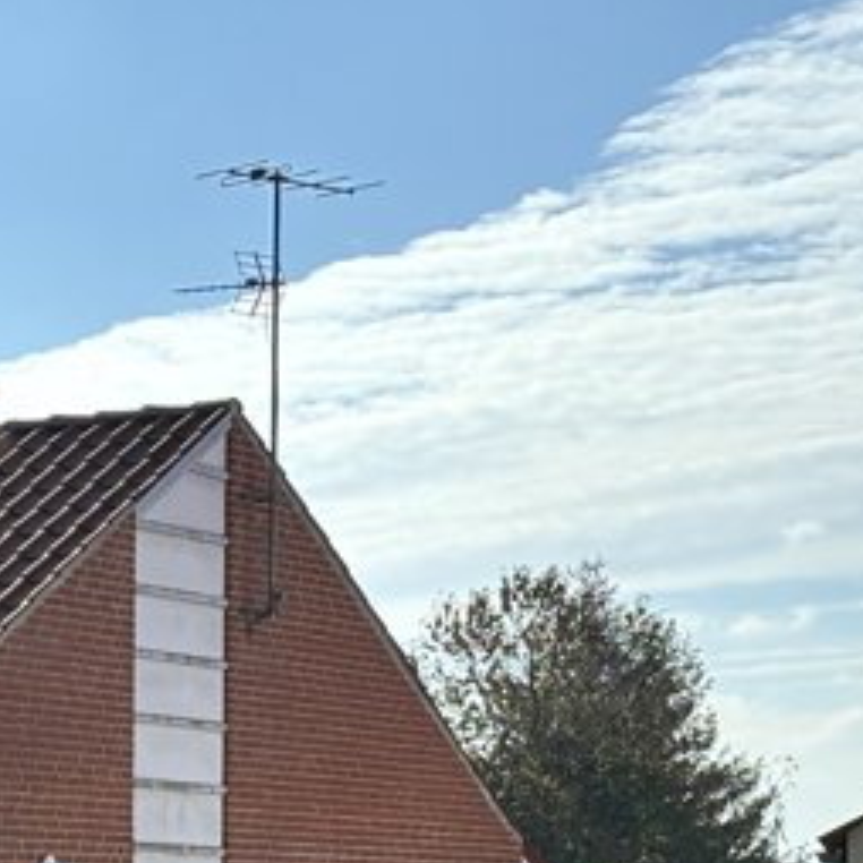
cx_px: -309
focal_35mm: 145
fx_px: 4090
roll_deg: -0.9
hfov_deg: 11.7
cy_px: 955
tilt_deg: -0.7
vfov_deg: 11.9
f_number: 1.6
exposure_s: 1/1205
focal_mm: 5.96
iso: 32
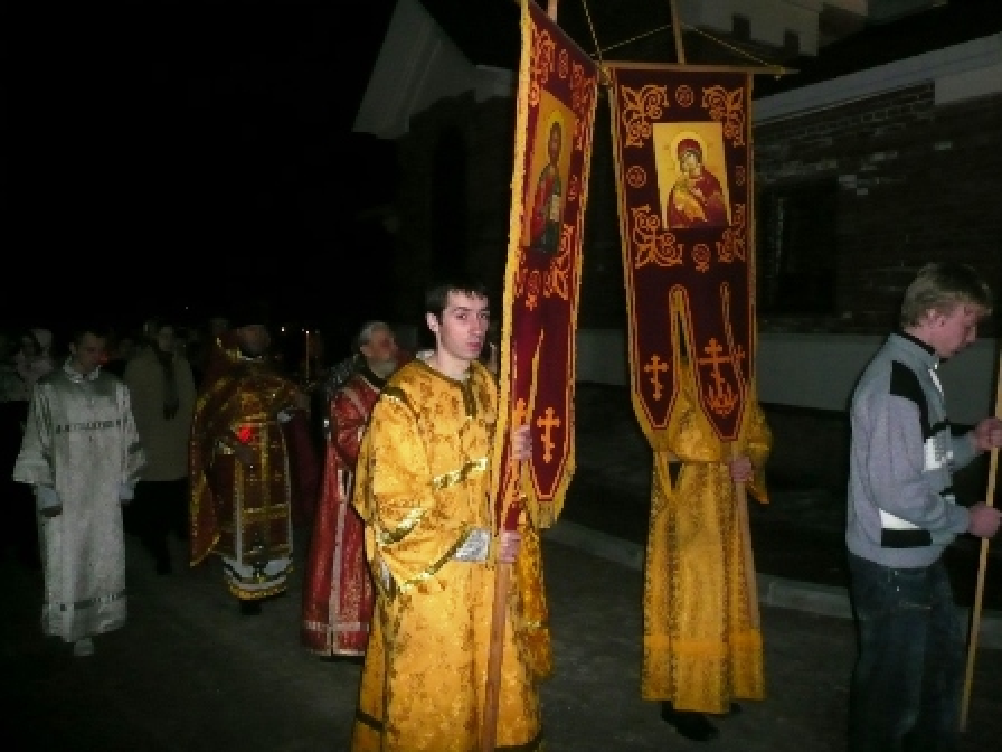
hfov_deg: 63.4
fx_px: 810
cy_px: 376
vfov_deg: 49.7
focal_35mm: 28
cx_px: 501
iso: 250
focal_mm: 4.6
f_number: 2.8
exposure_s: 1/30
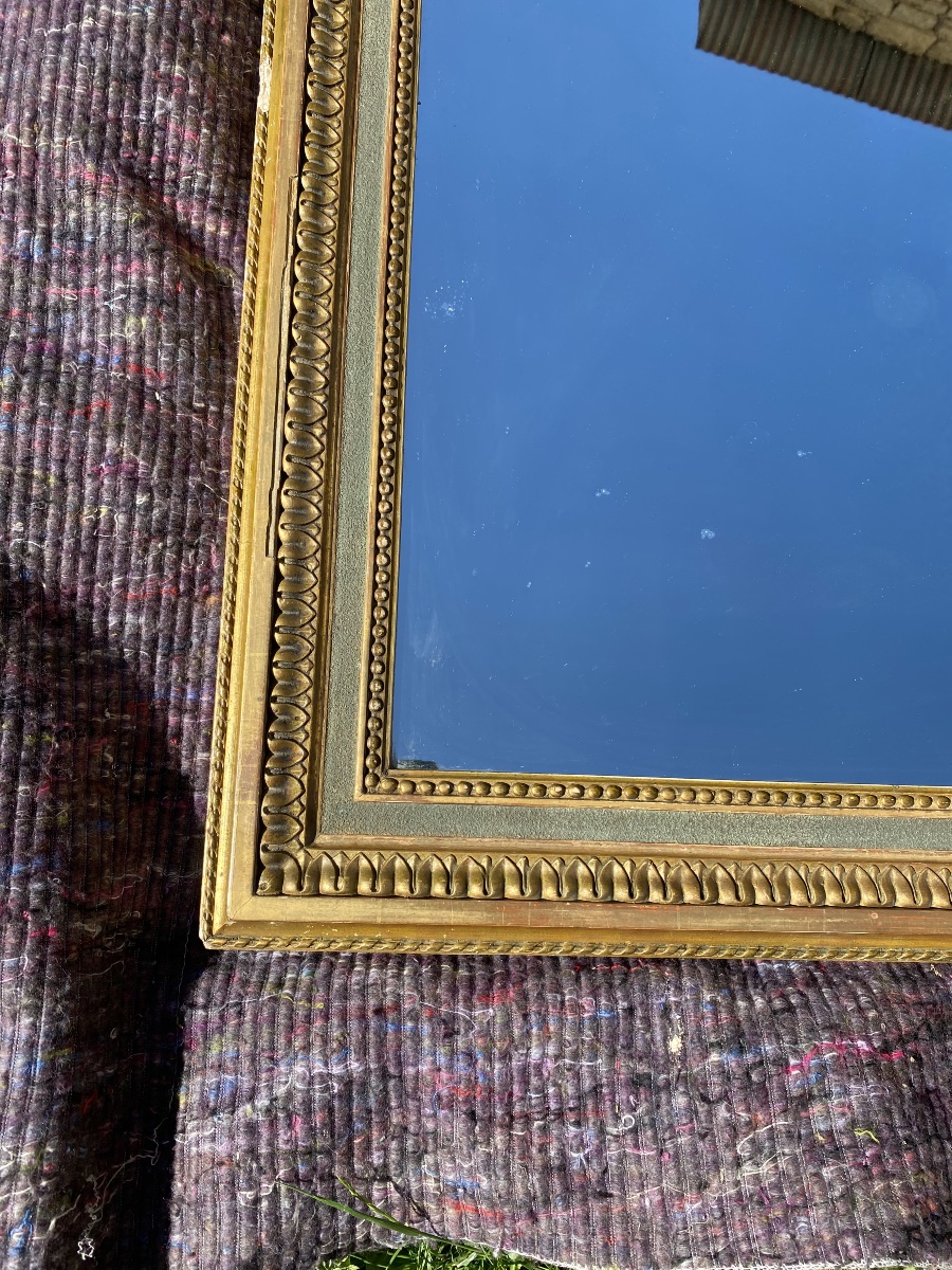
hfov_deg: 53.1
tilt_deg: -83.1
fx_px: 953
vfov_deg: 67.3
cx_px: 476
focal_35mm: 26
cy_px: 635
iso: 32
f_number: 1.8
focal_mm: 4.25
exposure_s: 1/1464
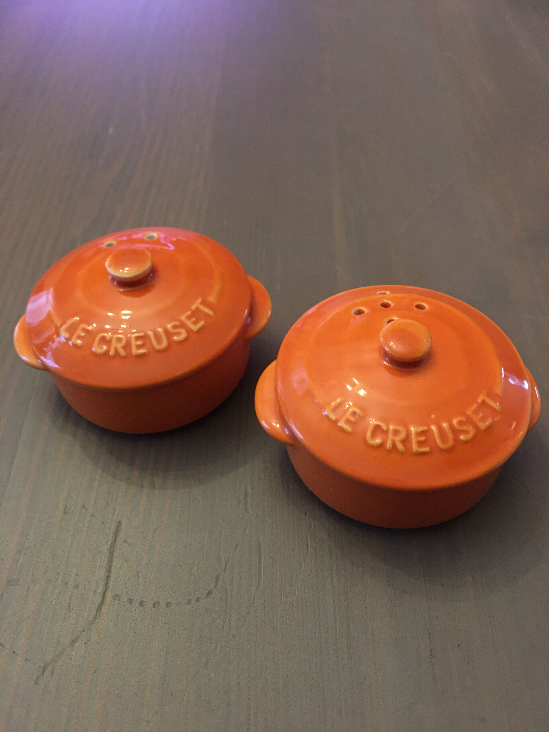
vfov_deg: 61.7
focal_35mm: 29
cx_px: 274
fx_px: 613
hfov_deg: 48.2
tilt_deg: -51.3
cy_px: 366
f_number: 2.2
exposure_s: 1/4
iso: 125
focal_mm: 4.15
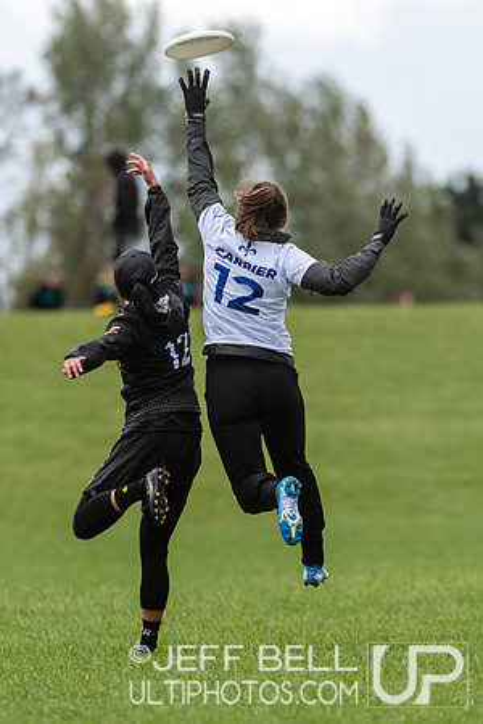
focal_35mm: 653
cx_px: 318
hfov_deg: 2.1
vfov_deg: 3.2
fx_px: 13131
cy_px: 362
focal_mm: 290
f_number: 4
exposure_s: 1/1000
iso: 140
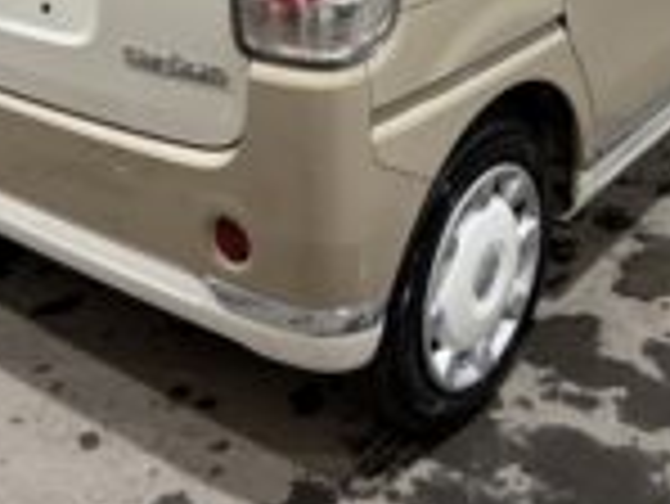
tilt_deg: -15.9
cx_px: 355
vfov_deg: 22.5
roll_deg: +1.6
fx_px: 1182
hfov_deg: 31.6
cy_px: -65
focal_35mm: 61
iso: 100
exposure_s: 1/50
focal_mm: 5.96
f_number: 1.6
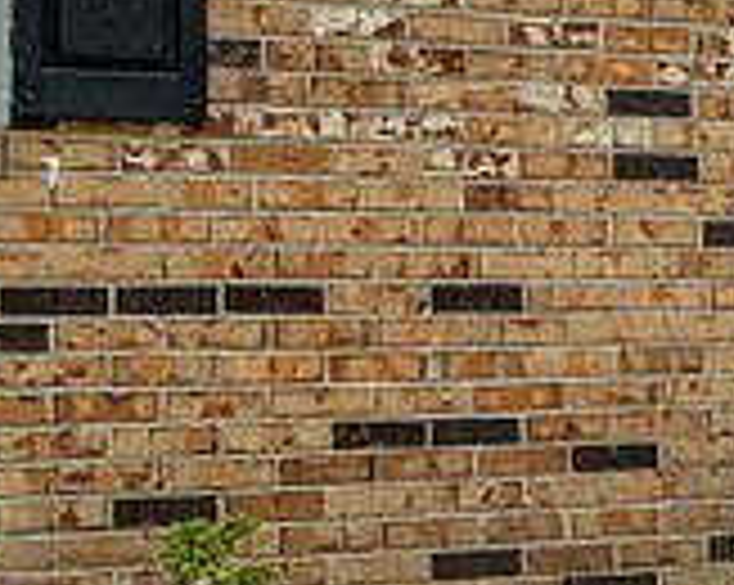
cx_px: 1691
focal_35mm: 100
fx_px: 2170
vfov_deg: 15.4
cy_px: 306
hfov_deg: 14.1
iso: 800
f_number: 8
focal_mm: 16
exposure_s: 1/125
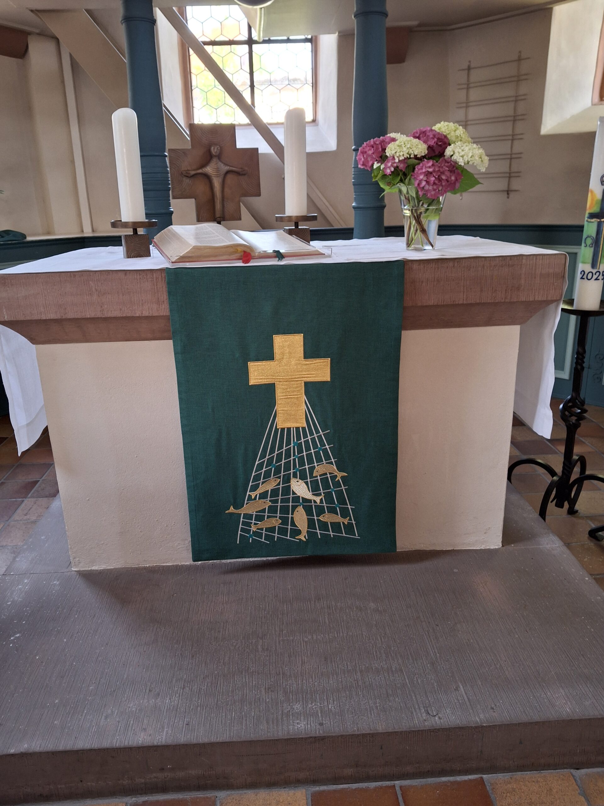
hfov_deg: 54.9
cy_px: 403
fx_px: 582
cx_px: 302
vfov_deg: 69.4
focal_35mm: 25
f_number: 1.8
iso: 160
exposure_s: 1/50
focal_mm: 4.69
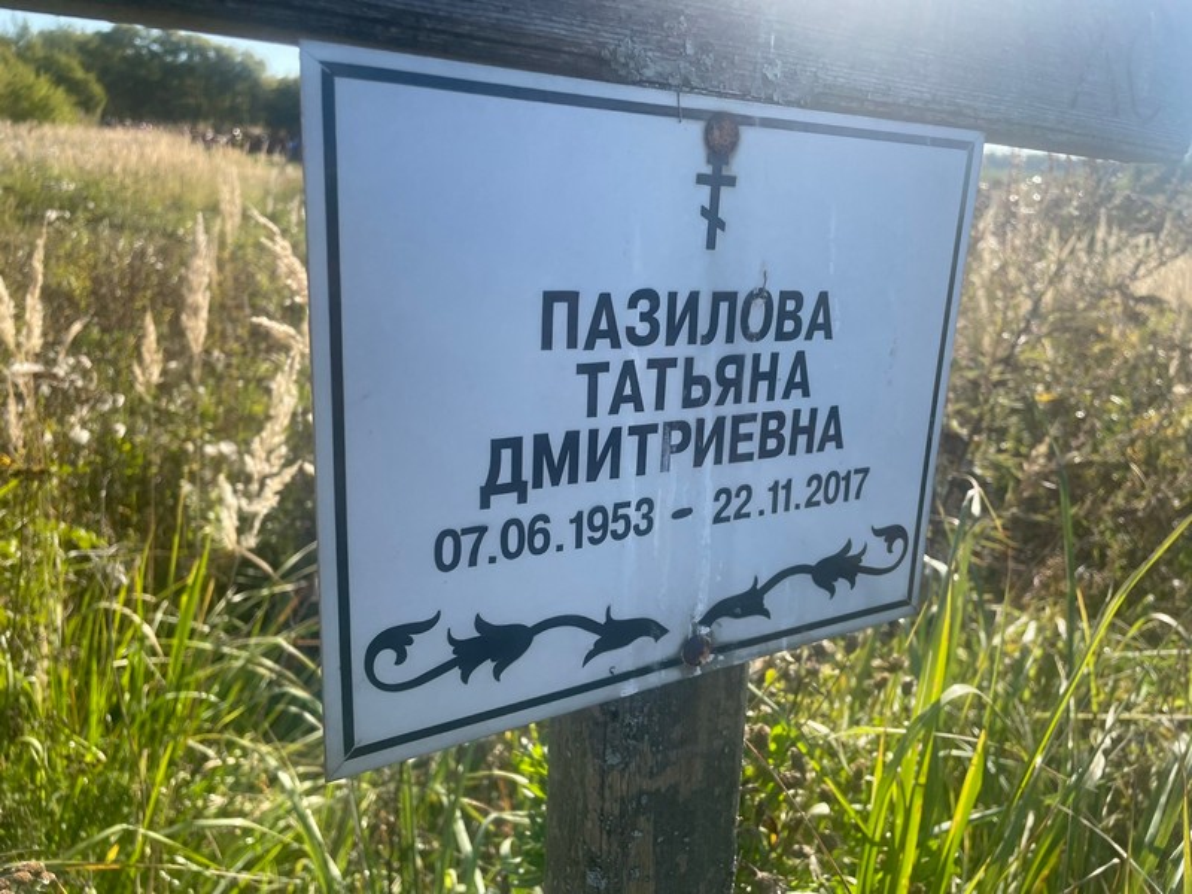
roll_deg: -3.3
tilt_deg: -19.1
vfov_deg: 53.1
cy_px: 447
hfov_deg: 67.3
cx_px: 596
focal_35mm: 26
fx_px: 895
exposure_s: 1/1276
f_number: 1.6
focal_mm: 4.2
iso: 32
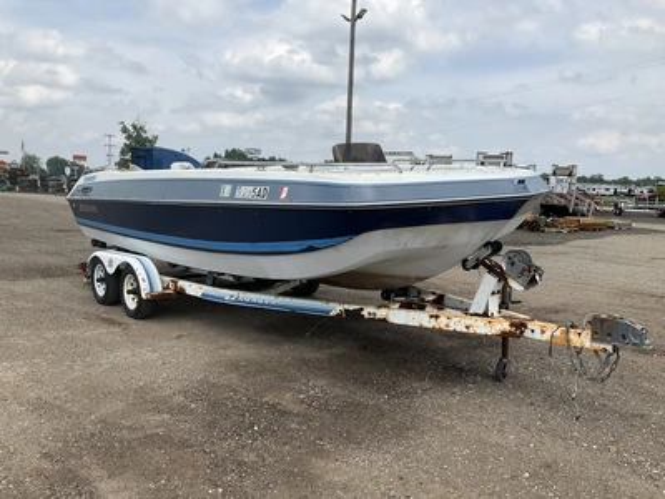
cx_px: 332
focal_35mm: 29
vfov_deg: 48.2
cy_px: 250
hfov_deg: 61.7
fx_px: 557
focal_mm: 3
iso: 25
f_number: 1.8
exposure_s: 1/1786
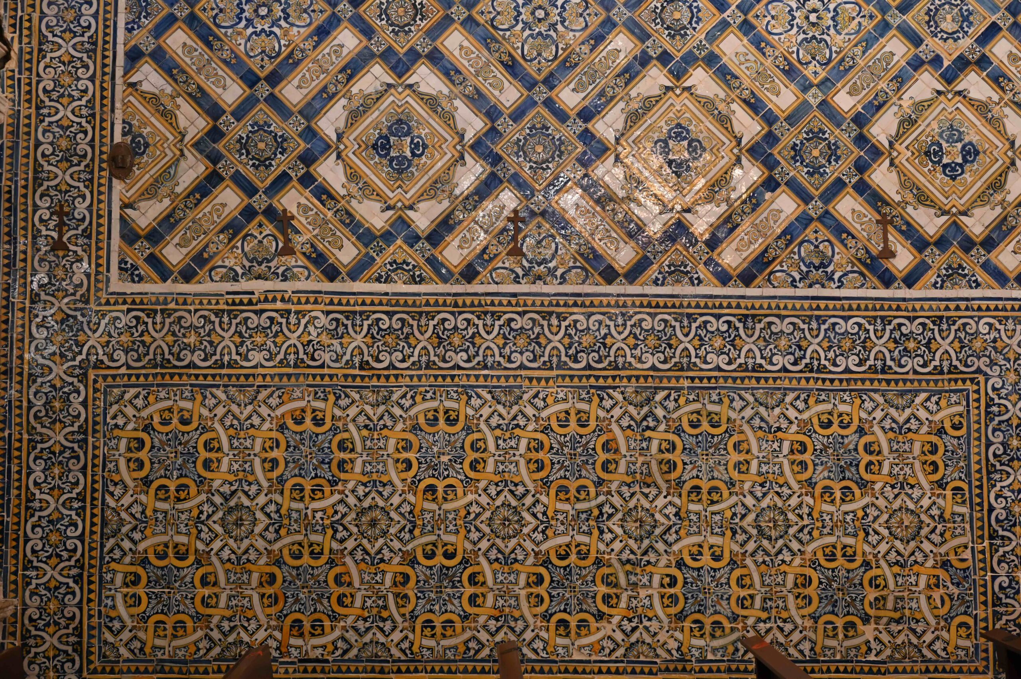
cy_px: 340
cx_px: 510
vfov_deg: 28.6
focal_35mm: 47
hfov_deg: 41.9
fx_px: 1332
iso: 2500
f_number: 5.3
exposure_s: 1/30
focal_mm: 47
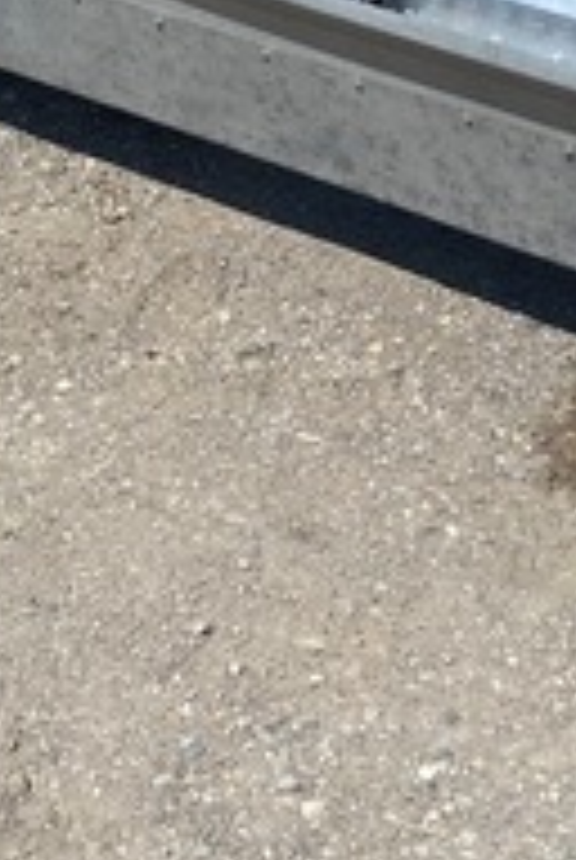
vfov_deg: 17.2
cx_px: 4
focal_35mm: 113
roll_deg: +8.9
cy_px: -185
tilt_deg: -24.1
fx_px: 2702
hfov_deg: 12.0
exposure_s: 1/4808
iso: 32
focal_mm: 4.25
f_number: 1.8
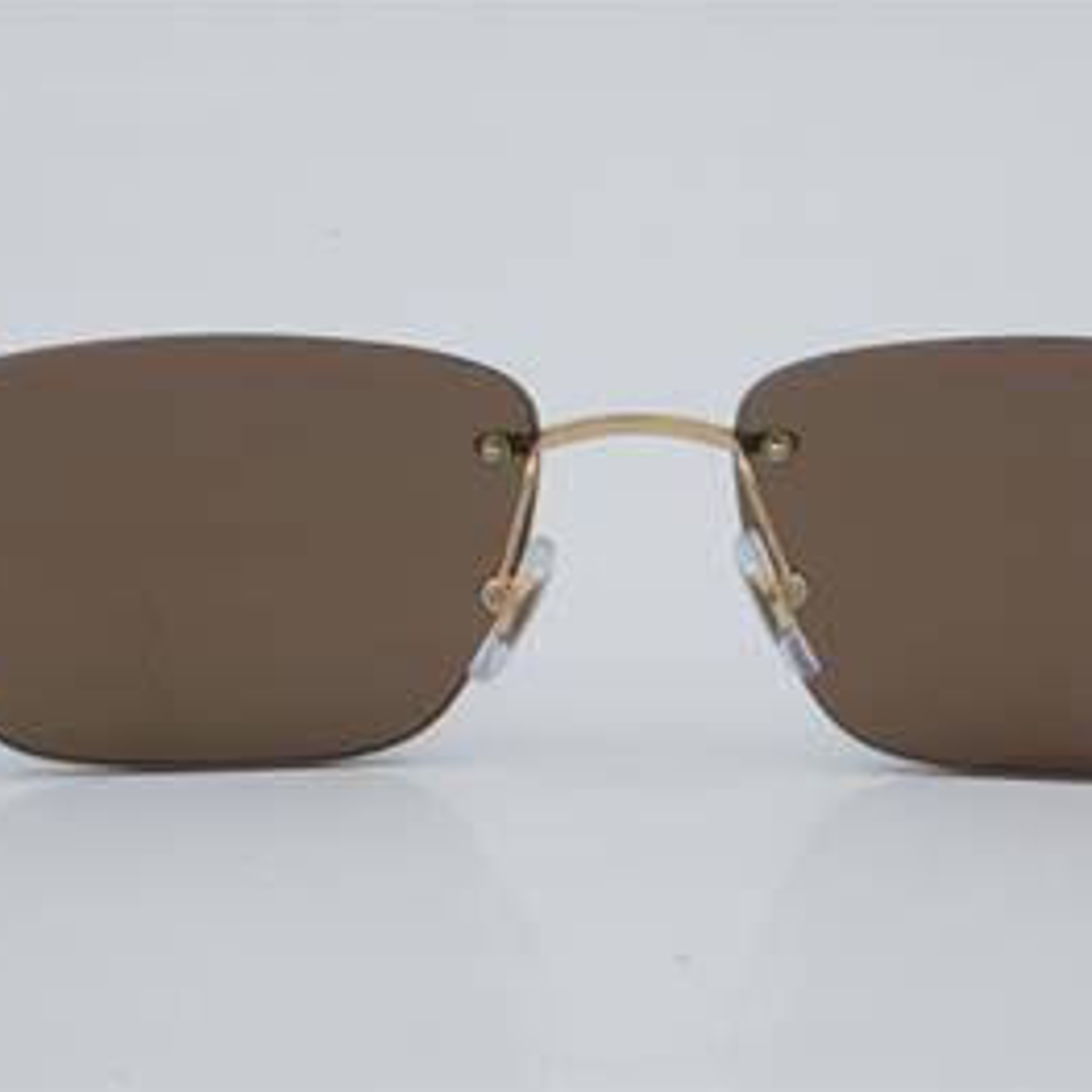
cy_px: 544
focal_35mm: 107
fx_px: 3806
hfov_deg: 16.3
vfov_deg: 16.3
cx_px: 639
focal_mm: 55
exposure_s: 1/4
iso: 100
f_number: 29
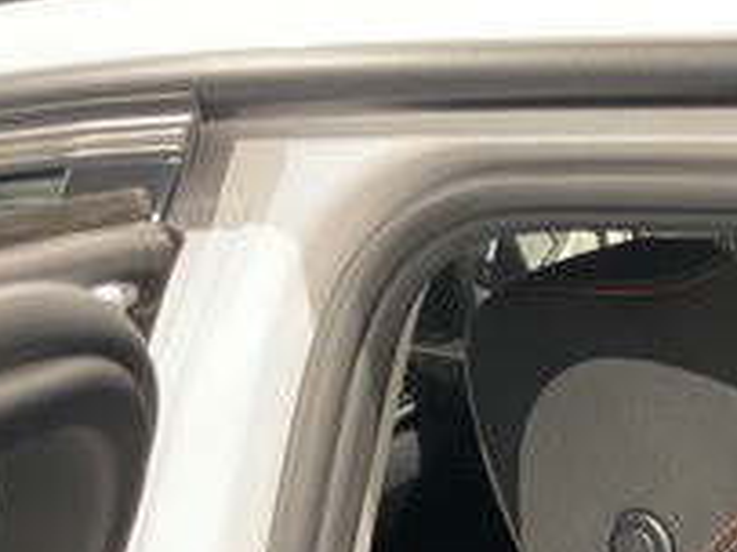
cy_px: 803
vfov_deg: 16.5
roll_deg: +2.9
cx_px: 1118
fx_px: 1745
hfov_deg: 20.3
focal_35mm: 82
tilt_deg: -30.0
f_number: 1.6
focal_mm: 4.2
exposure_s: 1/25
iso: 500
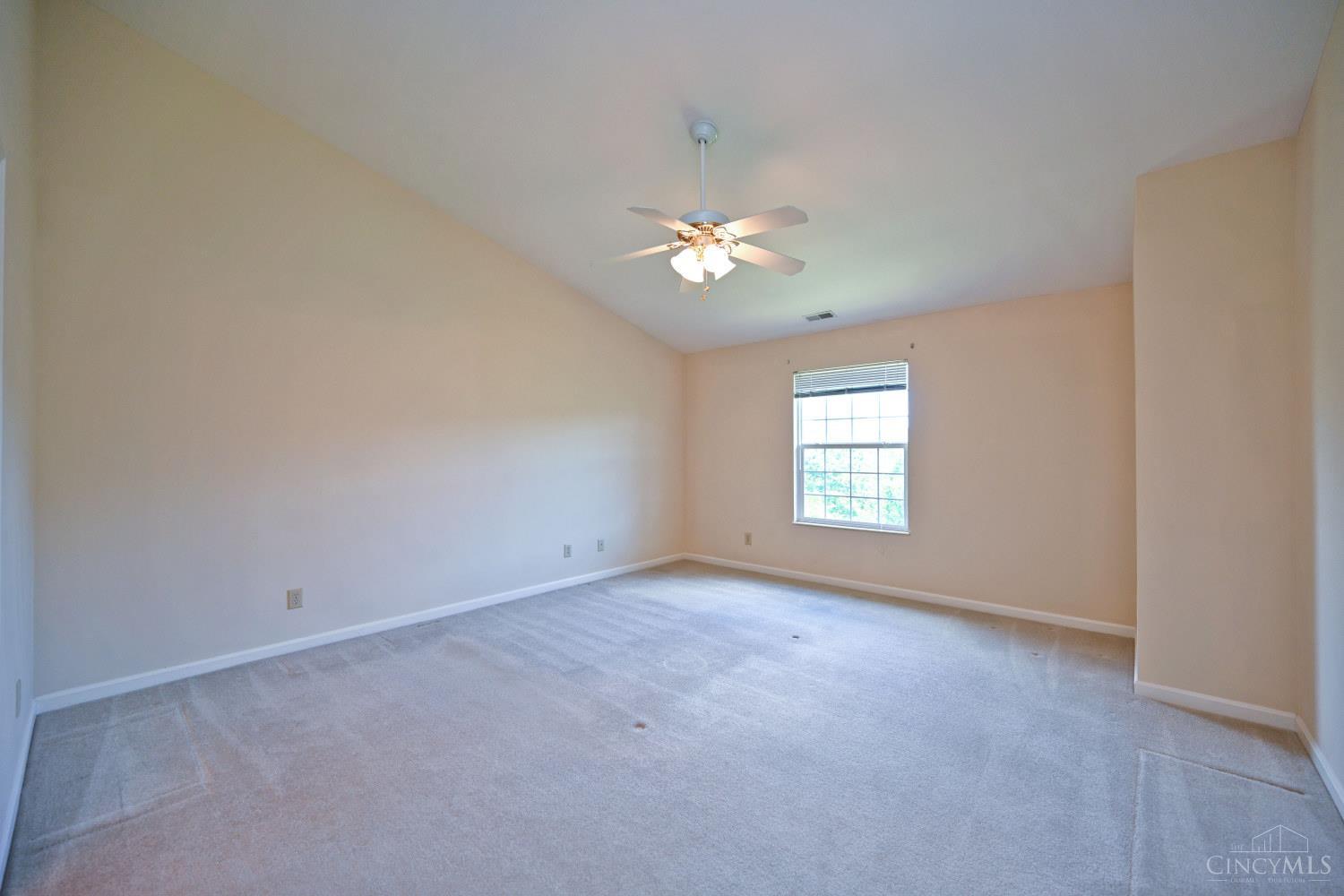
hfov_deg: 104.3
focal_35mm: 14
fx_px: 523
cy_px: 448
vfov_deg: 81.2
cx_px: 672
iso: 250
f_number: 4
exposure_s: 1/60
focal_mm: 14
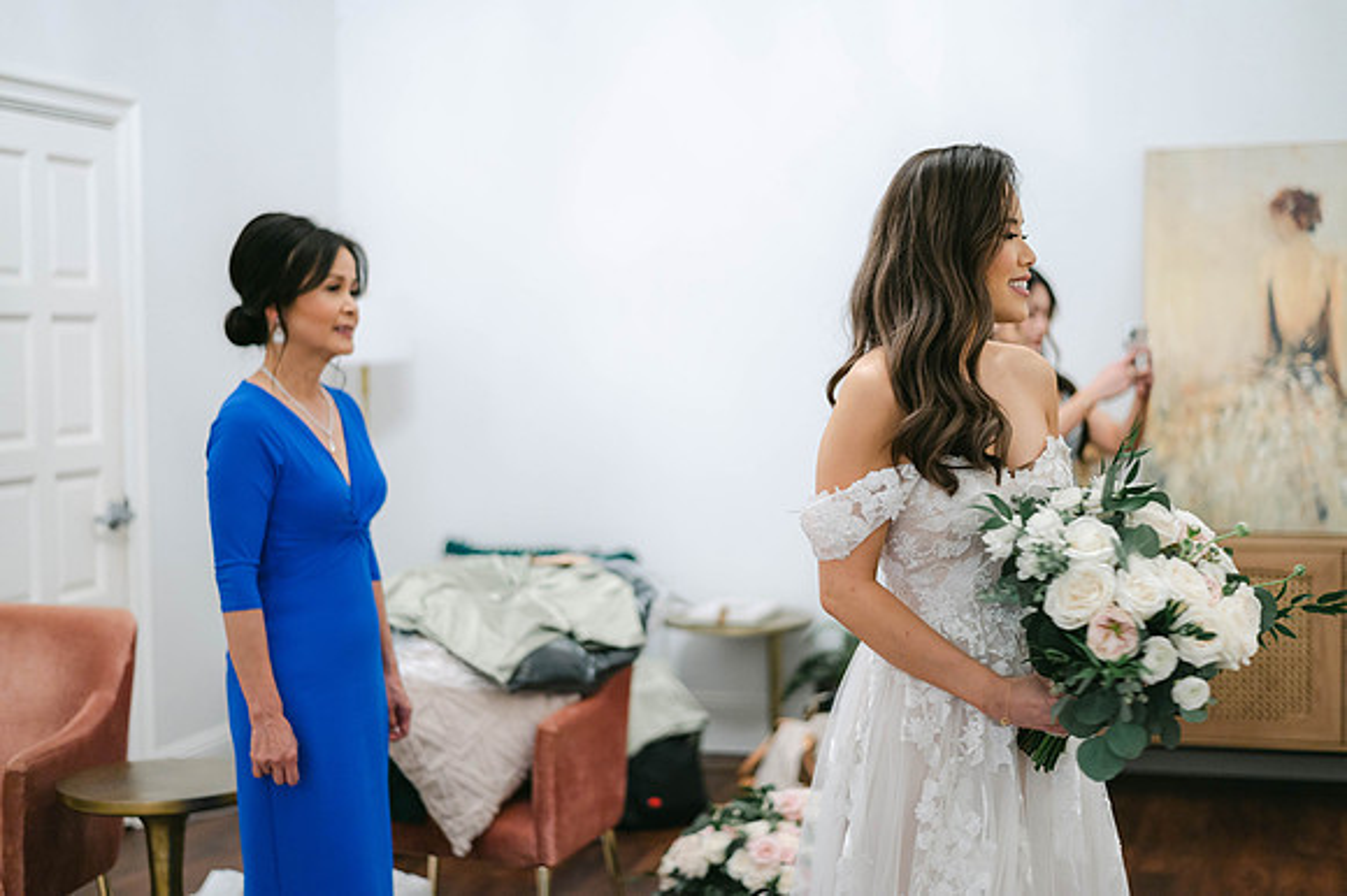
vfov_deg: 27.0
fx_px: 1870
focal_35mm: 50
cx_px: 674
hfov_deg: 39.6
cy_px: 448
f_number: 1.8
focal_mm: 50
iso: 560
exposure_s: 1/125
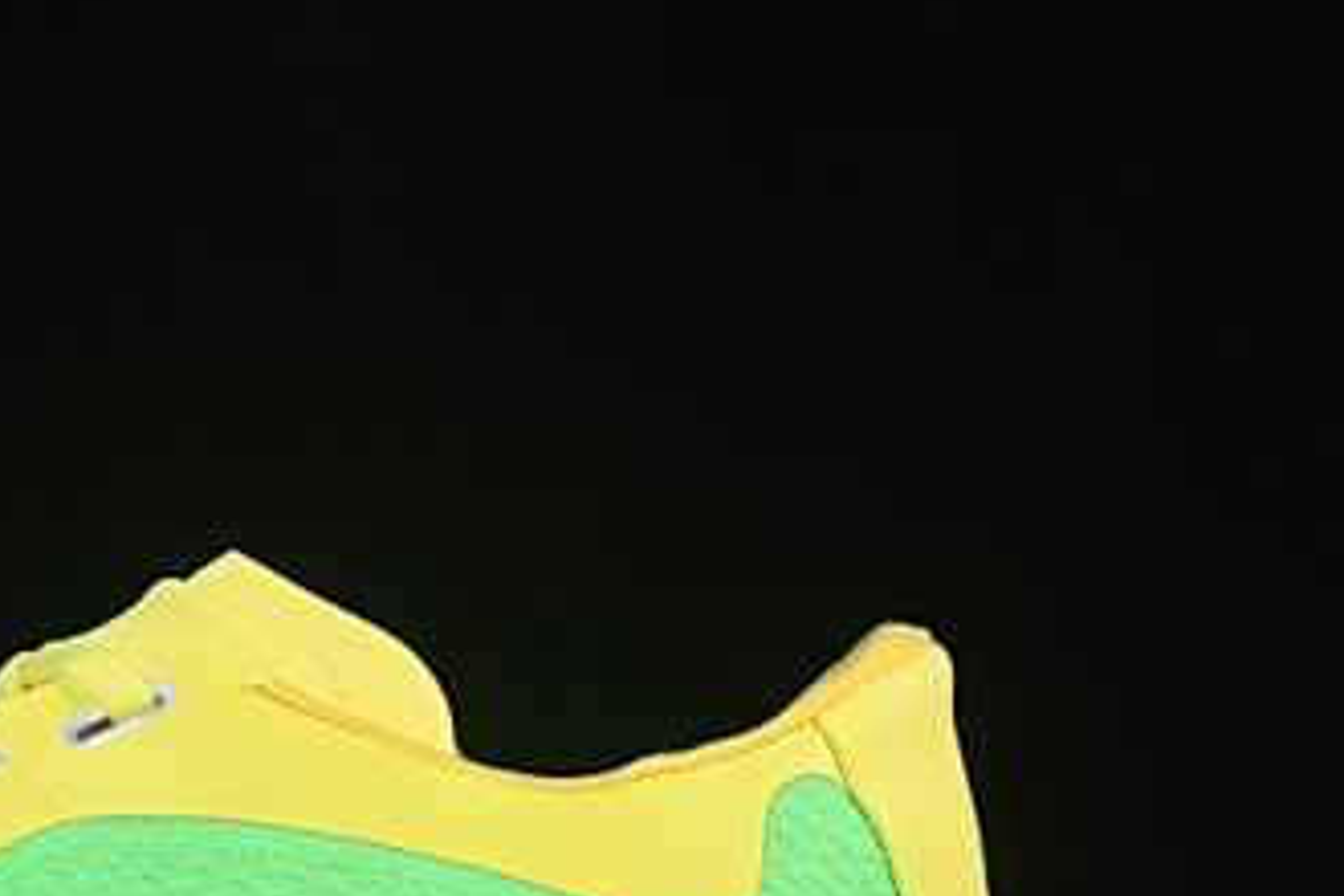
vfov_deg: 7.5
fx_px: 6794
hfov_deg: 11.2
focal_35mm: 182
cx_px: 45
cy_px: 922
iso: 160
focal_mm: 50
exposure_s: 1/80
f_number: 8
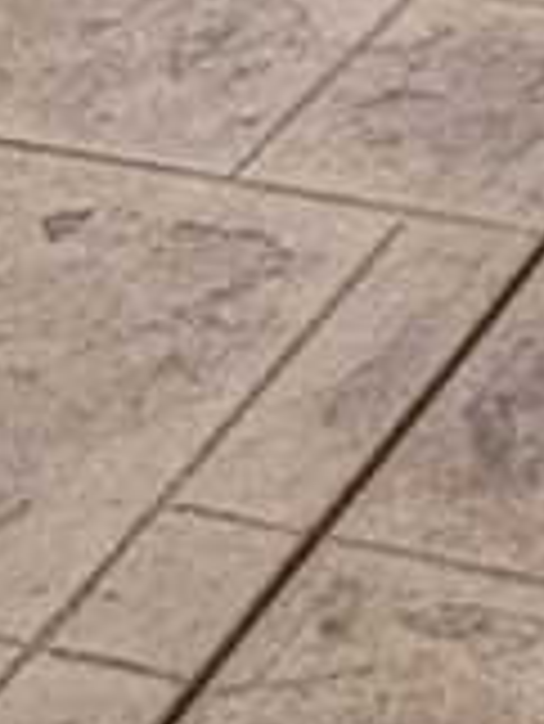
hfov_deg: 7.4
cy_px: -1264
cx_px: 1066
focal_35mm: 194
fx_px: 4060
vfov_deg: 8.8
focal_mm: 5.7
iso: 1126
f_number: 1.6
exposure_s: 1/1109
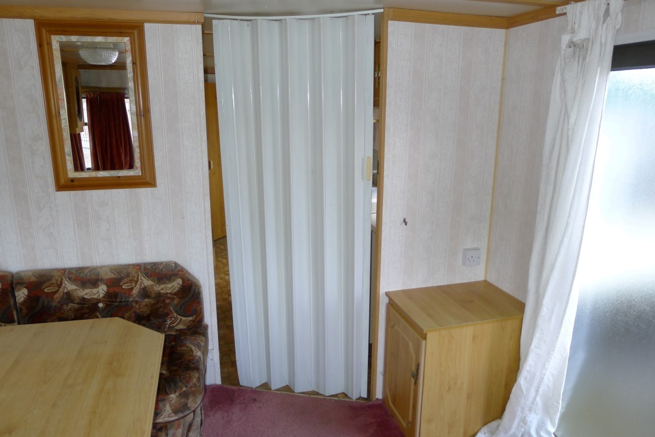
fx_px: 437
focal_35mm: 24
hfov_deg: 73.7
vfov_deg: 53.2
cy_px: 218
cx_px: 328
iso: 100
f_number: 2
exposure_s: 1/100
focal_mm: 5.1
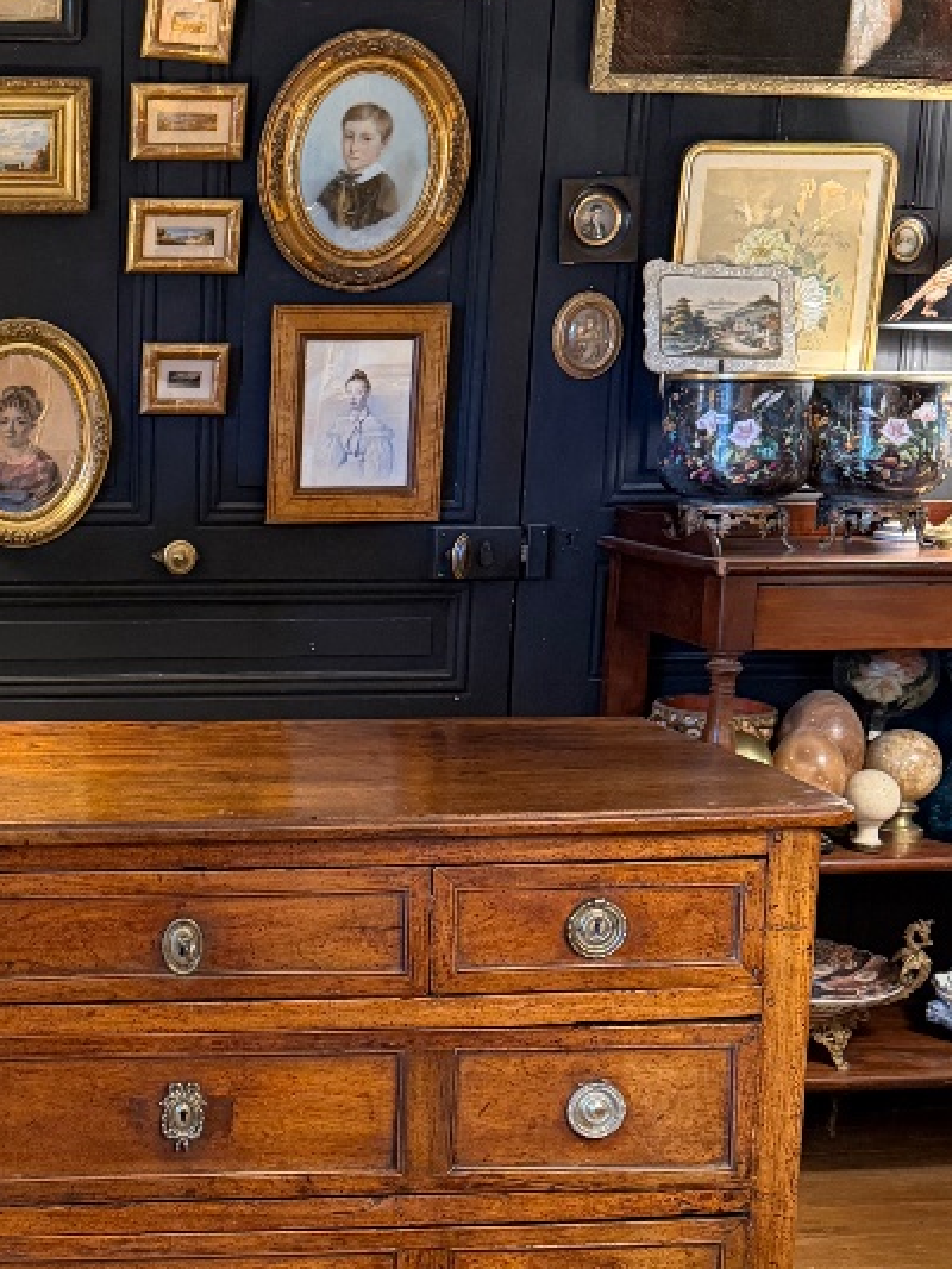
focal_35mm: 54
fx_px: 1979
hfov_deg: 25.8
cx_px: 19
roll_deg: -0.3
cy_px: 712
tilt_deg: -10.5
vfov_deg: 35.5
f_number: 1.78
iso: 640
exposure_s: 1/33
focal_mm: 6.76
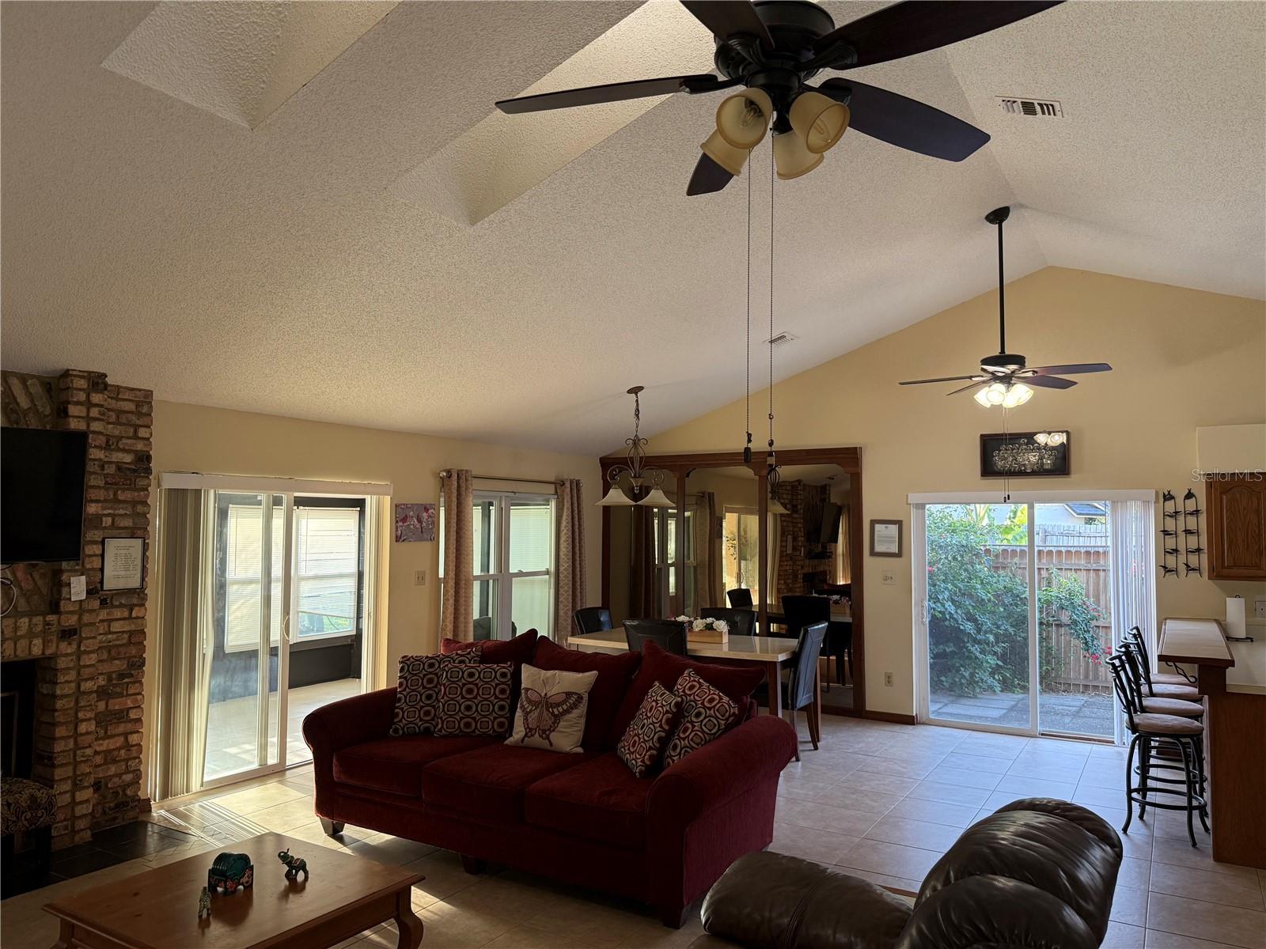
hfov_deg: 71.6
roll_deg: -0.7
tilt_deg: +3.2
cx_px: 633
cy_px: 474
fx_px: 878
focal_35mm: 24
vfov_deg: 56.8
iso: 250
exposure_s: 1/120
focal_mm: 6.76
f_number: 1.78
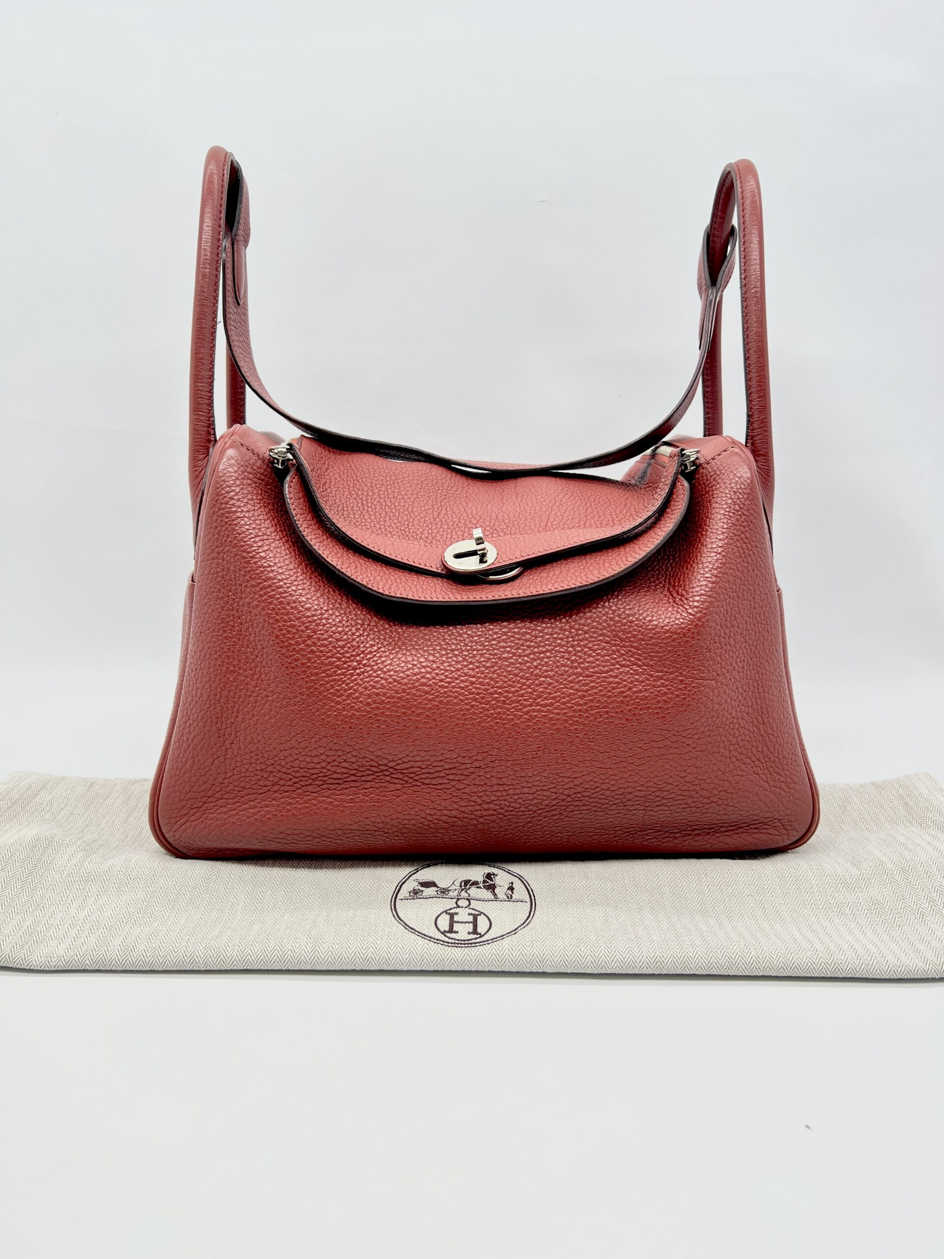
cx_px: 472
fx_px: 945
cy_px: 630
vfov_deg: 67.3
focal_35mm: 26
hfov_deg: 53.1
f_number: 1.5
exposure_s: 1/100
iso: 40
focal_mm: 5.7
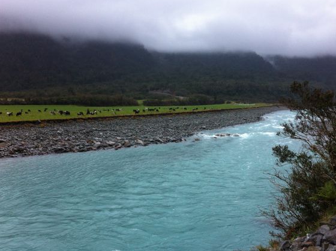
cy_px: 128
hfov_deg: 46.9
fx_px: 388
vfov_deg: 35.9
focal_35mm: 40
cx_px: 173
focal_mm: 3.85
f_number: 2.8
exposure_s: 1/40
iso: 100
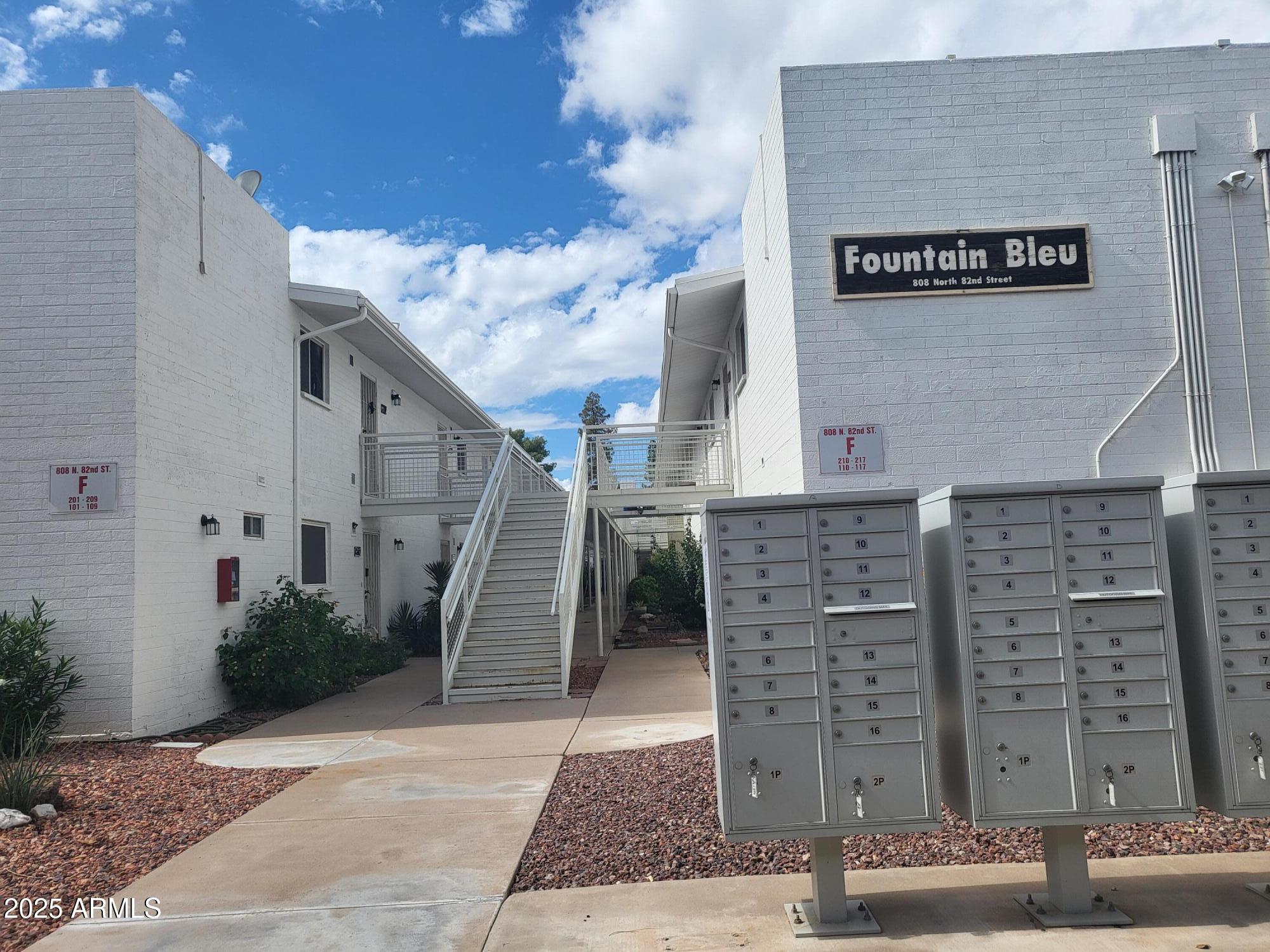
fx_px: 954
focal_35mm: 26
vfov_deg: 53.1
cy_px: 476
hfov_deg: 67.3
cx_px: 635
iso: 50
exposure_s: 1/4109
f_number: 1.8
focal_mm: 4.25
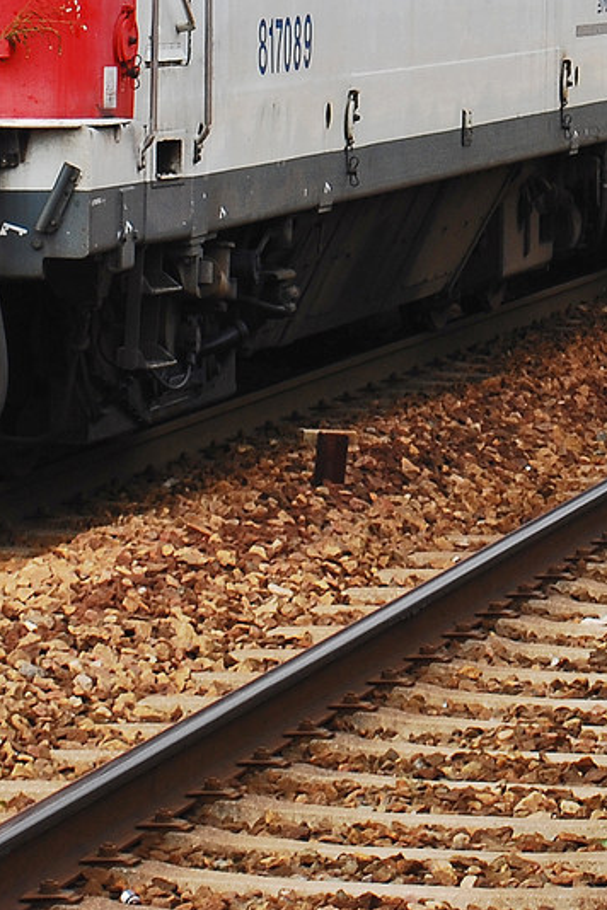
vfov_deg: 7.9
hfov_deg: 5.3
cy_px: -147
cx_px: 447
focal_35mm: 259
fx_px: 6550
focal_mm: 48
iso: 100
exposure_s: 1/160
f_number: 6.3
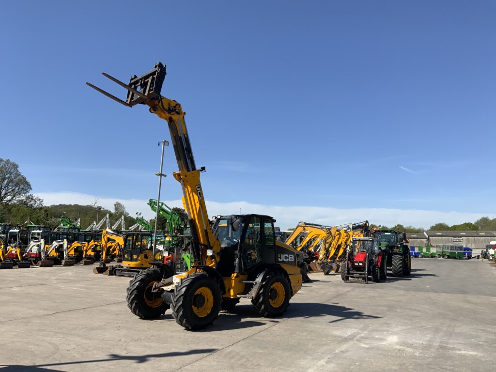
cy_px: 186
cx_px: 248
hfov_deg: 61.7
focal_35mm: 29
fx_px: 416
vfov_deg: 48.2
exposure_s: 1/1626
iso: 16
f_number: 1.8
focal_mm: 3
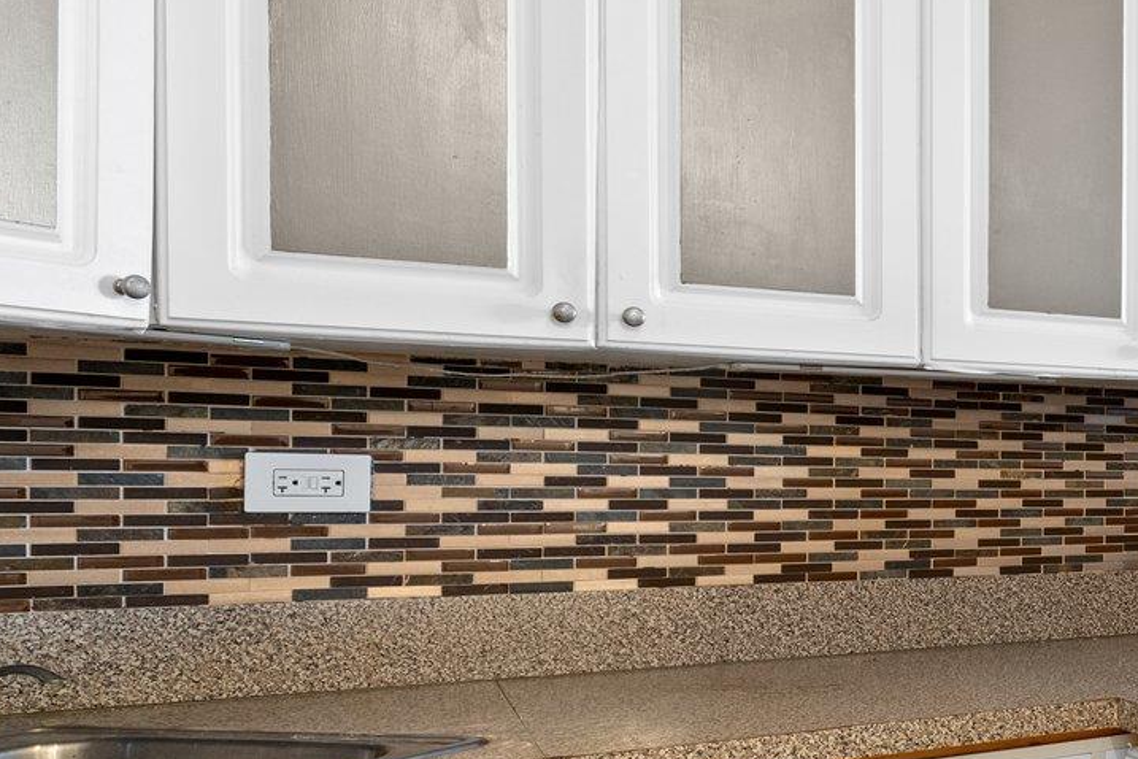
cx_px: 1509
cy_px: 464
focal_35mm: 40
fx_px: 1264
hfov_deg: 33.7
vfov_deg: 33.3
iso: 800
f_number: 9
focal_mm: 14
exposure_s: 1/1.25
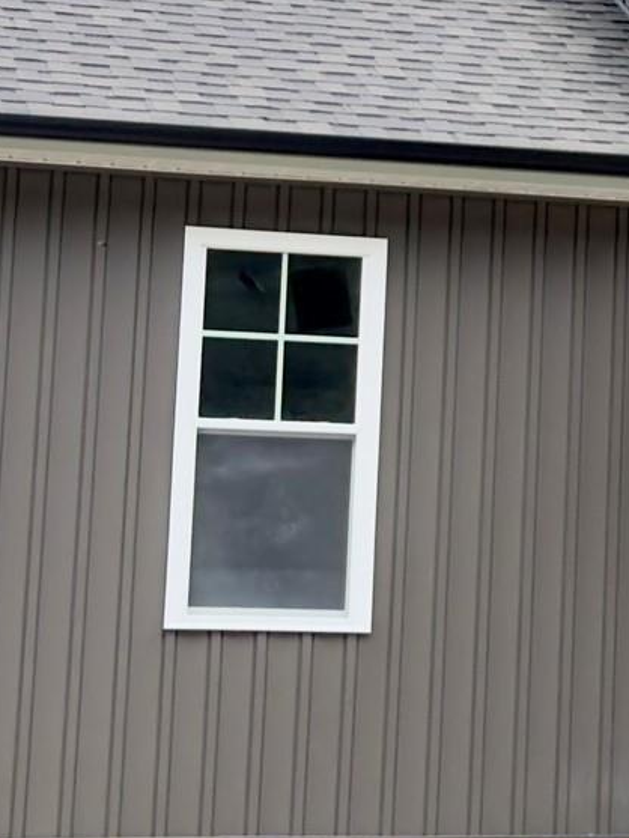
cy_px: 38
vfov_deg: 11.6
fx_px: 4093
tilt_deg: +10.6
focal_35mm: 169
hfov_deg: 8.5
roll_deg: +0.1
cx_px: 1025
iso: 100
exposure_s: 1/862
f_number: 1.78
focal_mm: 6.76
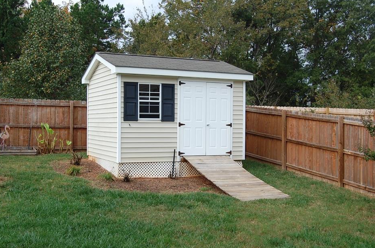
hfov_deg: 45.5
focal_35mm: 43
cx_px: 170
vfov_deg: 31.0
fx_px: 447
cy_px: 129
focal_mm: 26
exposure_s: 1/250
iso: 200
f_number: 8
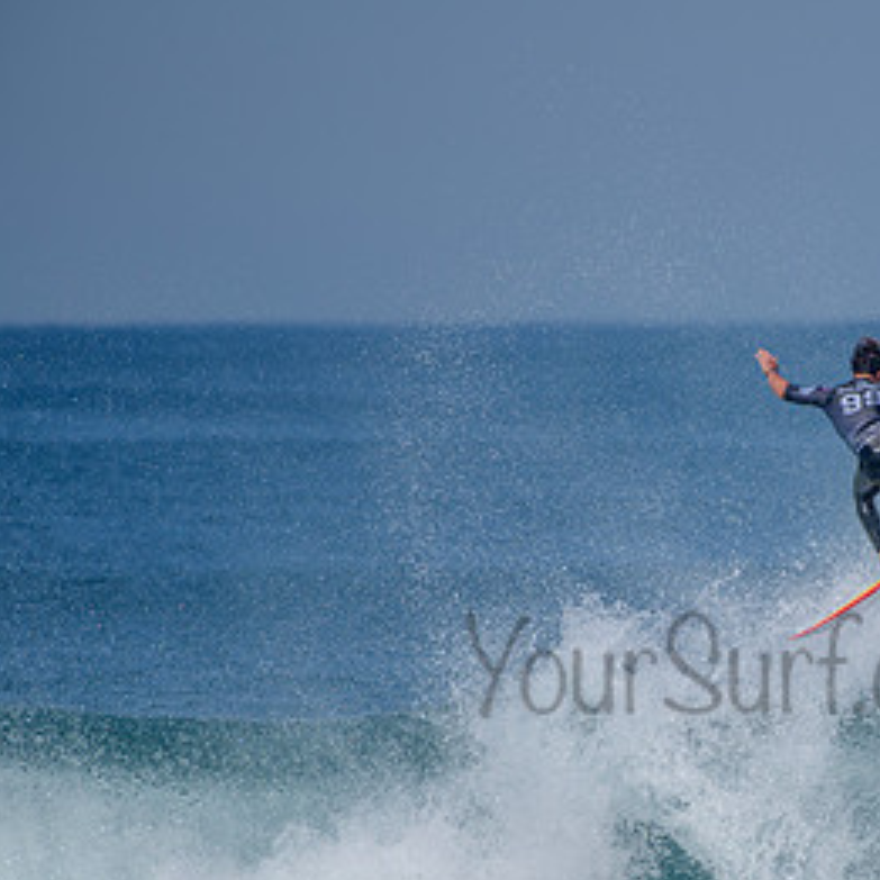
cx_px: 813
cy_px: 636
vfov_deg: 1.9
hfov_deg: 1.9
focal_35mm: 944
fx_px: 27151
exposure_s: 1/2000
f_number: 5.6
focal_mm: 500
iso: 160
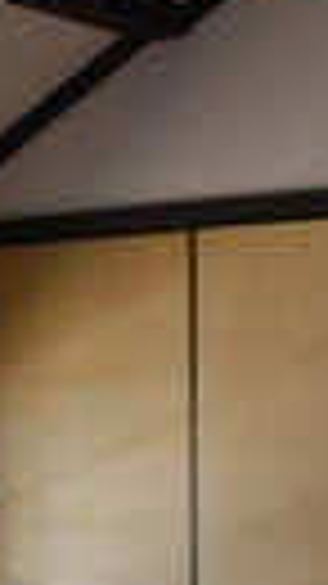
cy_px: 443
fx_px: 1796
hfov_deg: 10.4
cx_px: 94
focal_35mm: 116
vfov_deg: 18.4
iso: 320
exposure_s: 1/40
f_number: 5.6
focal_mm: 20
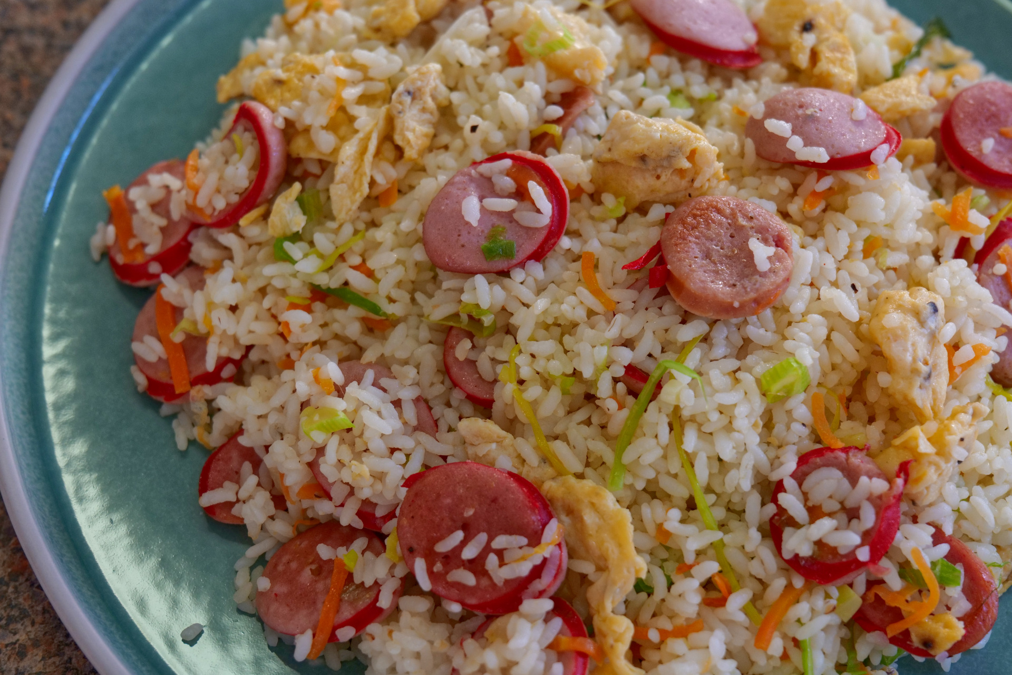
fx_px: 1687
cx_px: 506
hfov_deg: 33.4
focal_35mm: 60
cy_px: 338
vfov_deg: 22.6
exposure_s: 1/60
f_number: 7.1
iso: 2000
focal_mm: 60
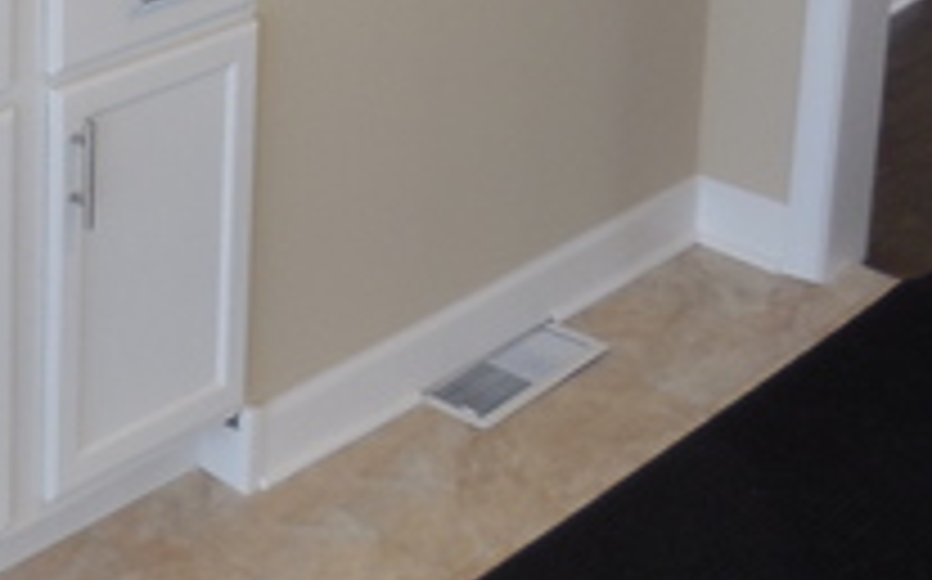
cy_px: -333
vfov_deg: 14.6
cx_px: 5
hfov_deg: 24.1
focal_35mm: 82
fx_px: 2081
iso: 125
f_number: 3.1
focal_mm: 4.5
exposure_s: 1/30
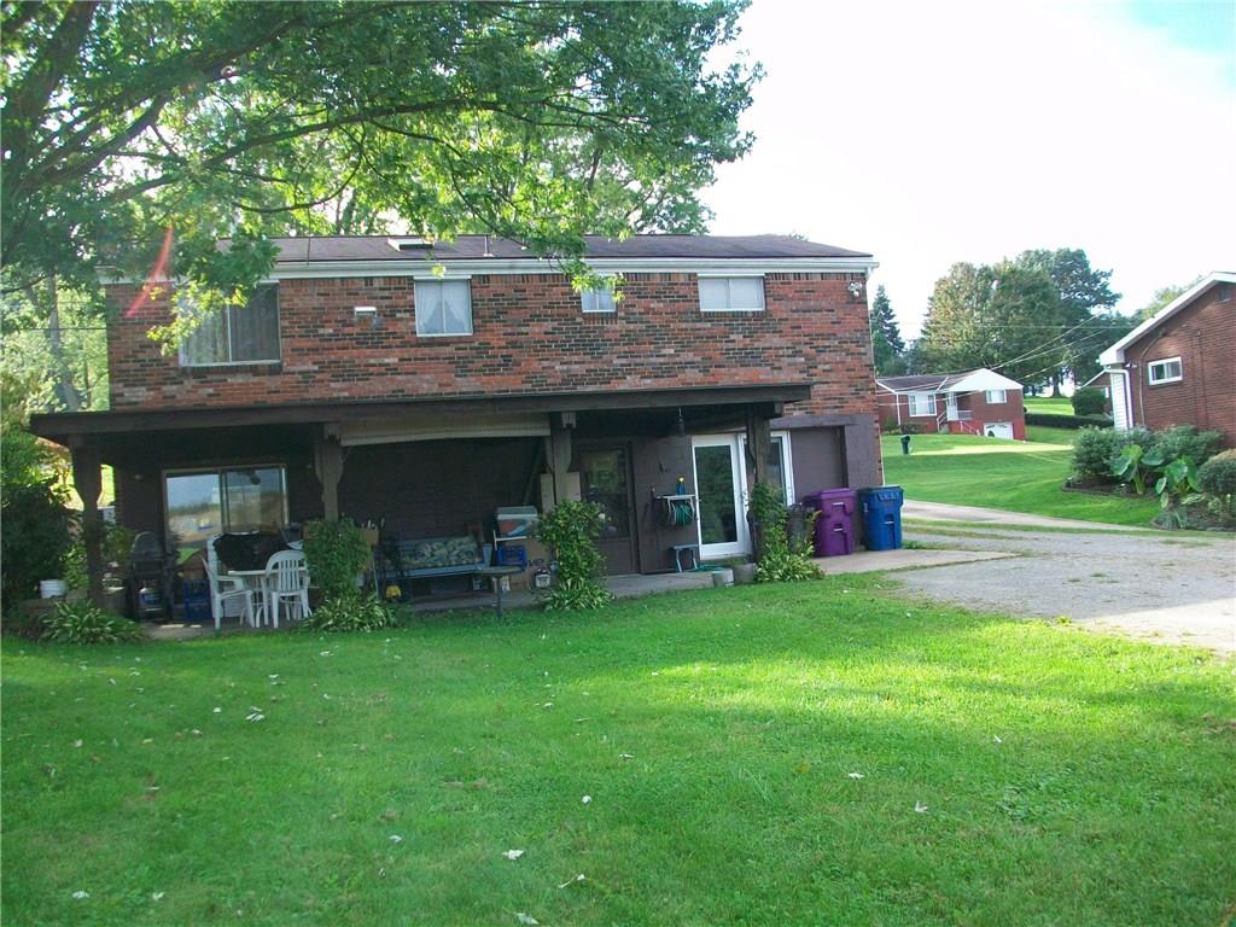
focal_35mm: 32
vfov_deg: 44.2
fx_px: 1143
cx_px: 618
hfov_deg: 56.8
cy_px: 464
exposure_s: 1/200
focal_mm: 5.7
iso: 64
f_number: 2.8
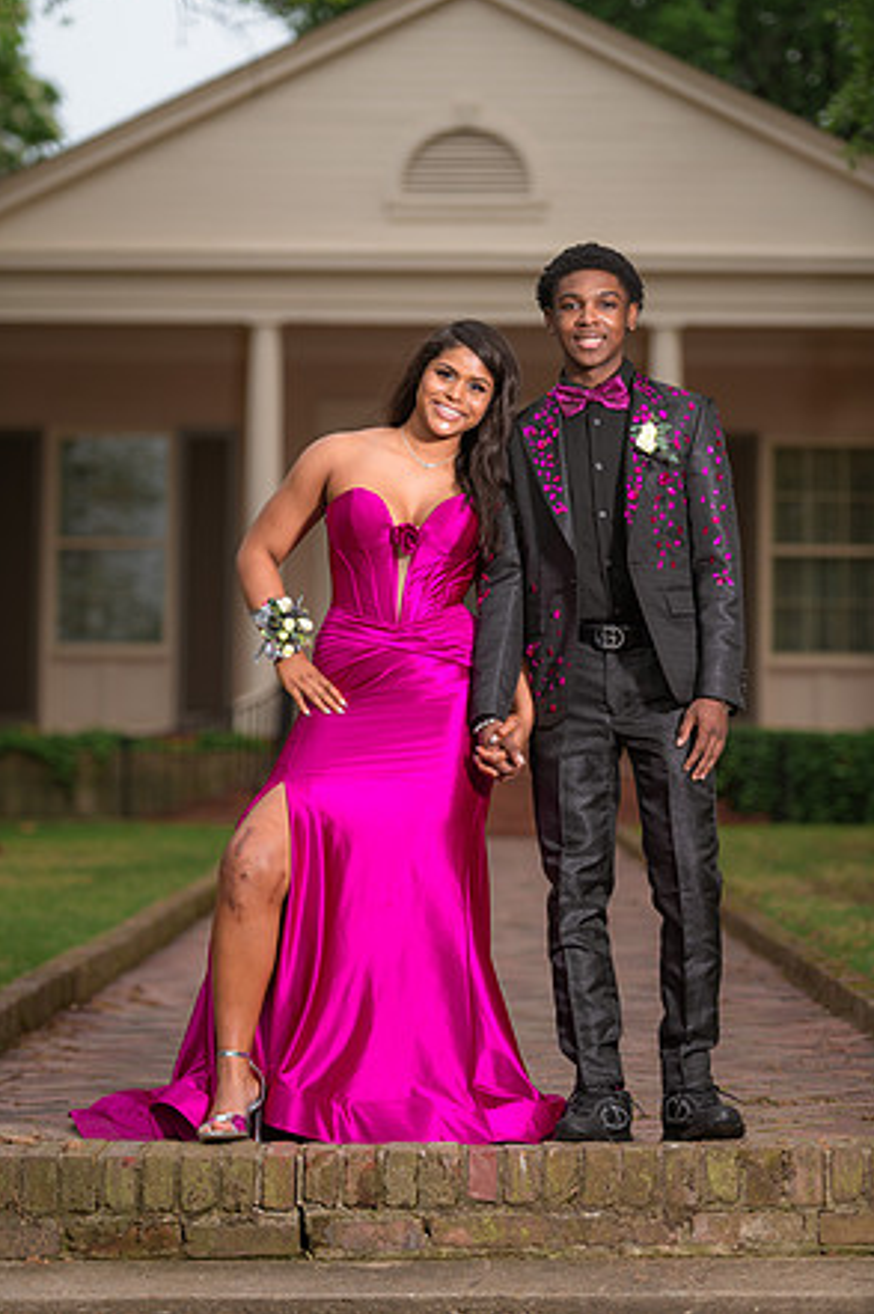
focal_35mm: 107
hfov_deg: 12.8
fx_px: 3902
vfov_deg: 19.1
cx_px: 443
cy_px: 648
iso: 100
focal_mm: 105
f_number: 2.8
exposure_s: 1/250
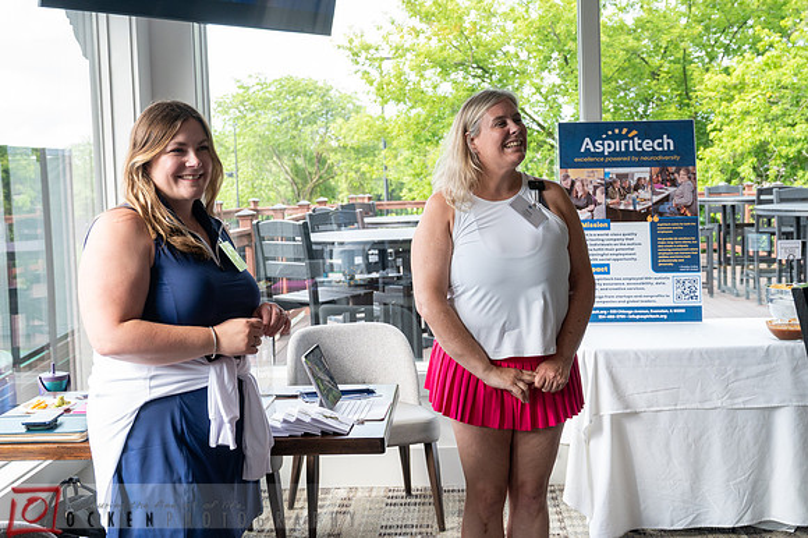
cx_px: 384
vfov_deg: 29.7
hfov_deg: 43.5
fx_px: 1013
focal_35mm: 45
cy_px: 241
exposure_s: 1/400
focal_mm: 37
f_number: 5
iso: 1000
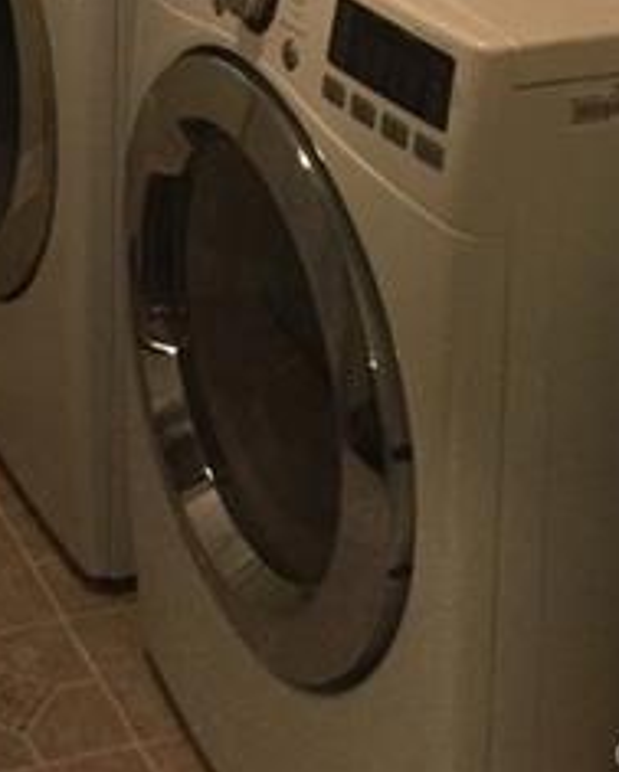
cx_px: -46
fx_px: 2105
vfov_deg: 17.9
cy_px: -478
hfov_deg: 16.3
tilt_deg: -6.5
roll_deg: +0.4
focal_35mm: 92
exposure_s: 1/30
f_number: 2.2
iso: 200
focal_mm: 4.15
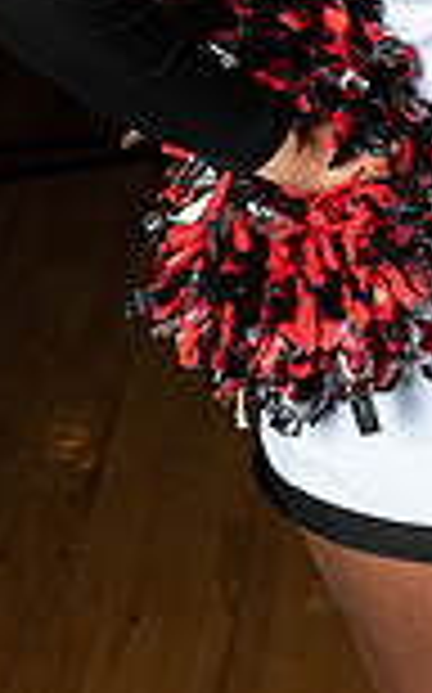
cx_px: 549
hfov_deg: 7.2
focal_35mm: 179
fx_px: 3378
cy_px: -243
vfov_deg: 11.4
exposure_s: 1/200
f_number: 14
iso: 320
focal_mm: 60
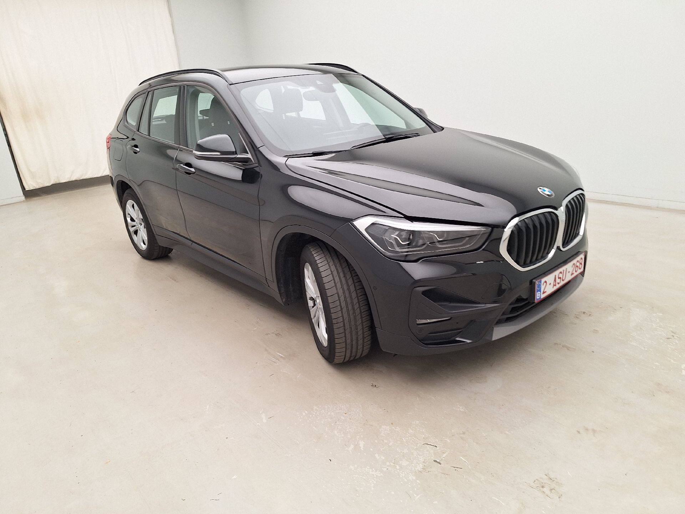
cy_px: 257
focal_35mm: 23
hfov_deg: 73.9
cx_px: 342
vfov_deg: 58.9
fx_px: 455
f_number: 1.8
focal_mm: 5.54
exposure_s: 1/100
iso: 64
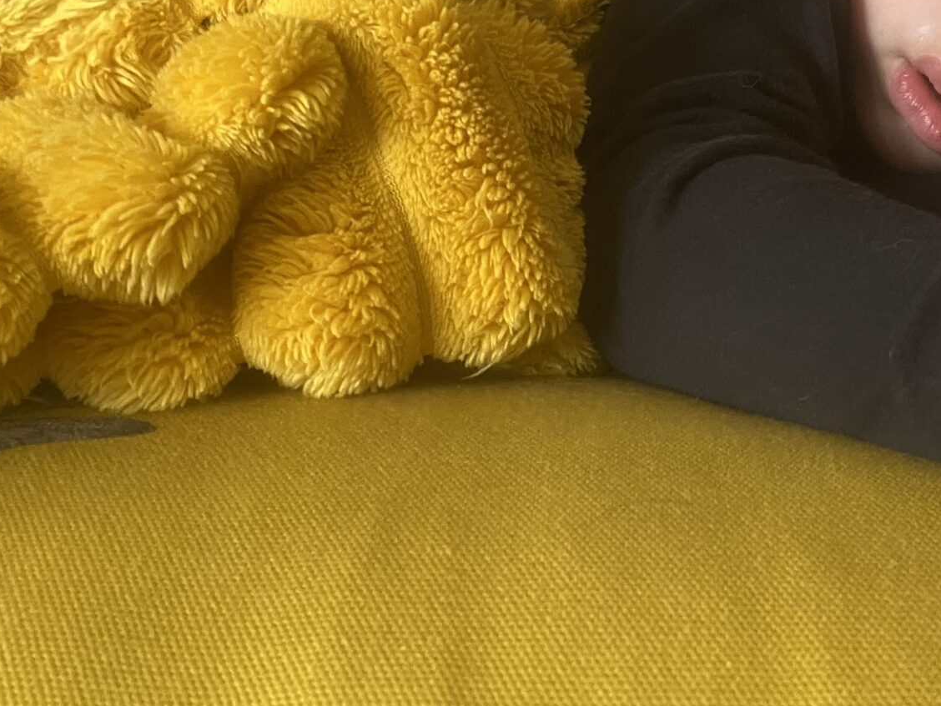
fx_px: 1604
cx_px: 656
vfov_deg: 24.6
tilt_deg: -12.4
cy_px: 189
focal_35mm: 59
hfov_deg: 32.3
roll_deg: -0.4
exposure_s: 1/60
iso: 200
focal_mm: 4.25
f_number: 1.8
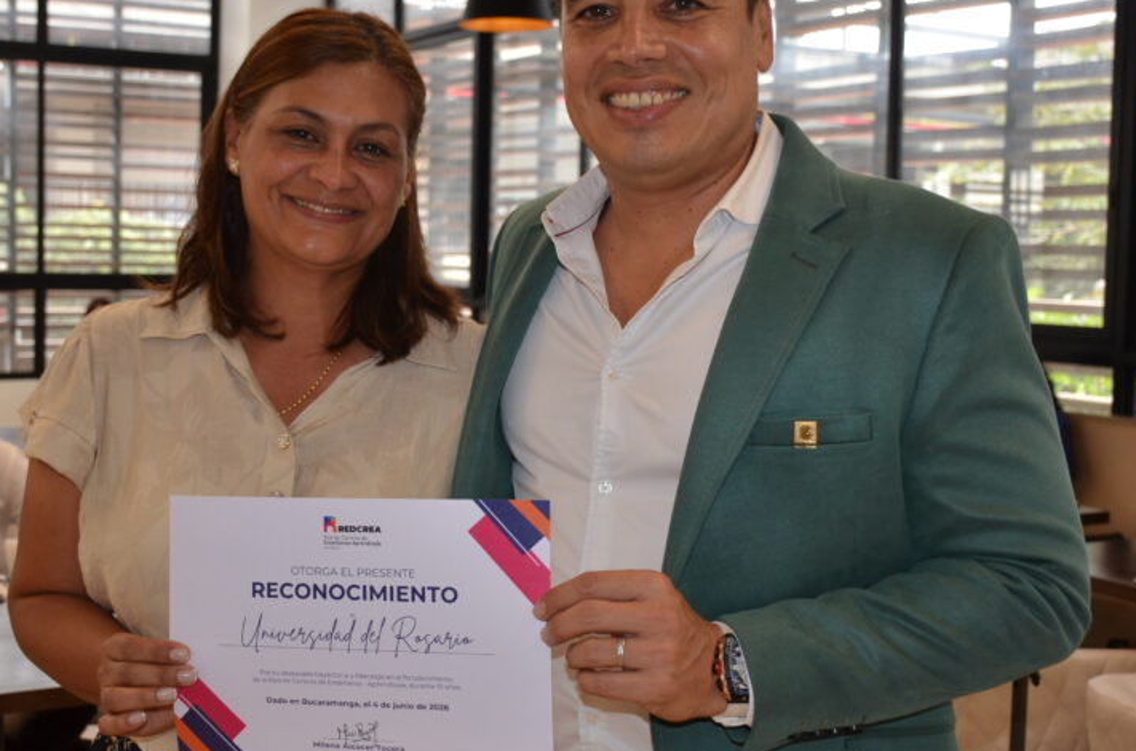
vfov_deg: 27.0
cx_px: 521
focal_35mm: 50
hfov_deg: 39.9
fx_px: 1565
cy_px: 331
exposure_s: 1/160
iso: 400
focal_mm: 23
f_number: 4
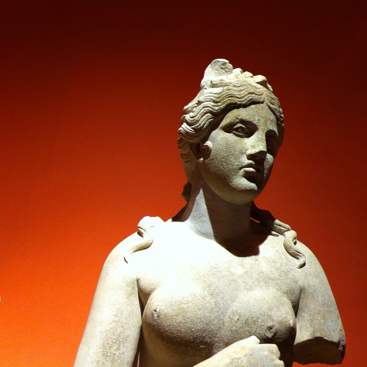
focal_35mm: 42
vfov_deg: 40.0
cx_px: 221
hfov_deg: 39.8
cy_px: 182
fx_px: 504
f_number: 2.8
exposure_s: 1/15
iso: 250
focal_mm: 3.85
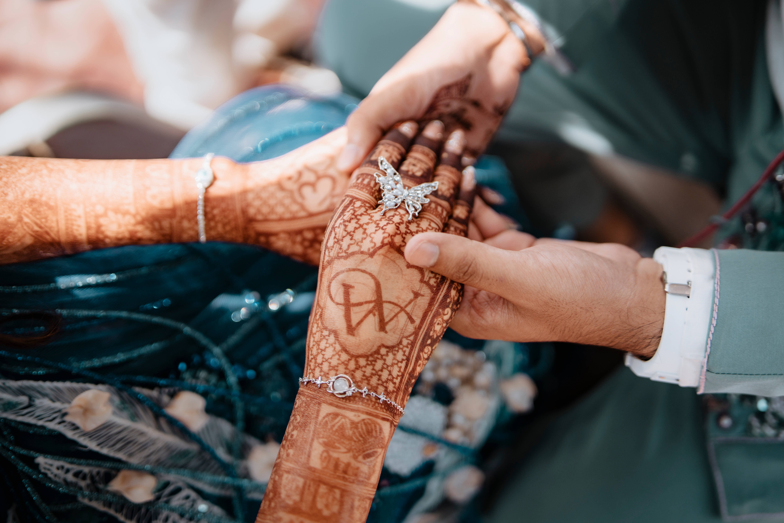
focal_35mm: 35
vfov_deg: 37.9
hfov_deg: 54.4
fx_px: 762
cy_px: 262
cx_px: 392
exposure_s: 1/2500
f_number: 1.4
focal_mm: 35
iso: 320
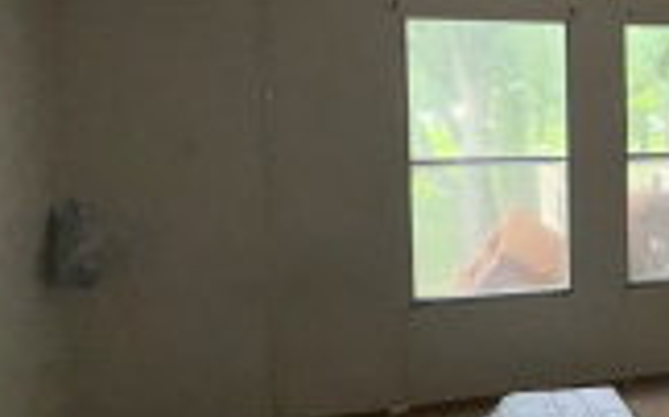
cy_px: 165
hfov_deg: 34.2
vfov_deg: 27.3
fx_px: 856
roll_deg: -1.6
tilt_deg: -3.1
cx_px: 805
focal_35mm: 47
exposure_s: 1/112
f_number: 2.2
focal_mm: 2.22
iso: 80
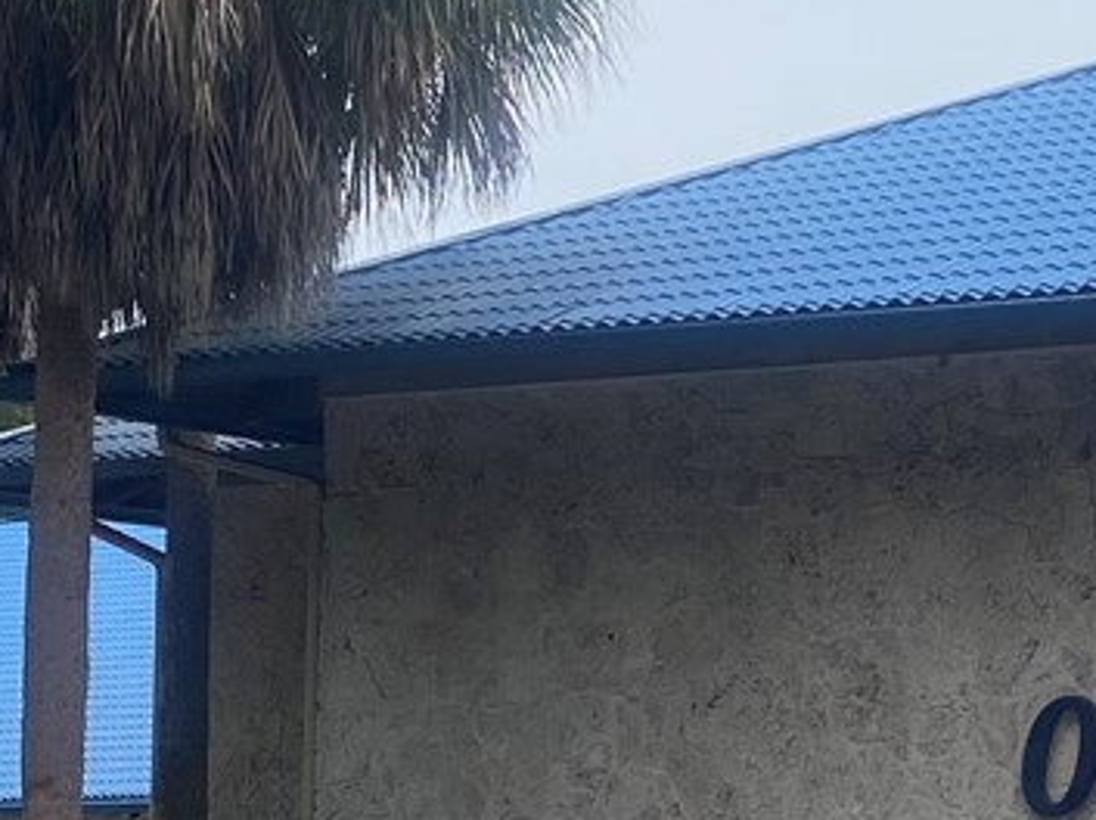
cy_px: 578
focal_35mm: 118
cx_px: 1406
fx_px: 3732
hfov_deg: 15.9
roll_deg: +0.4
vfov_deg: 12.5
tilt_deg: +3.8
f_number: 1.8
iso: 32
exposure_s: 1/3040
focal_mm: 4.25
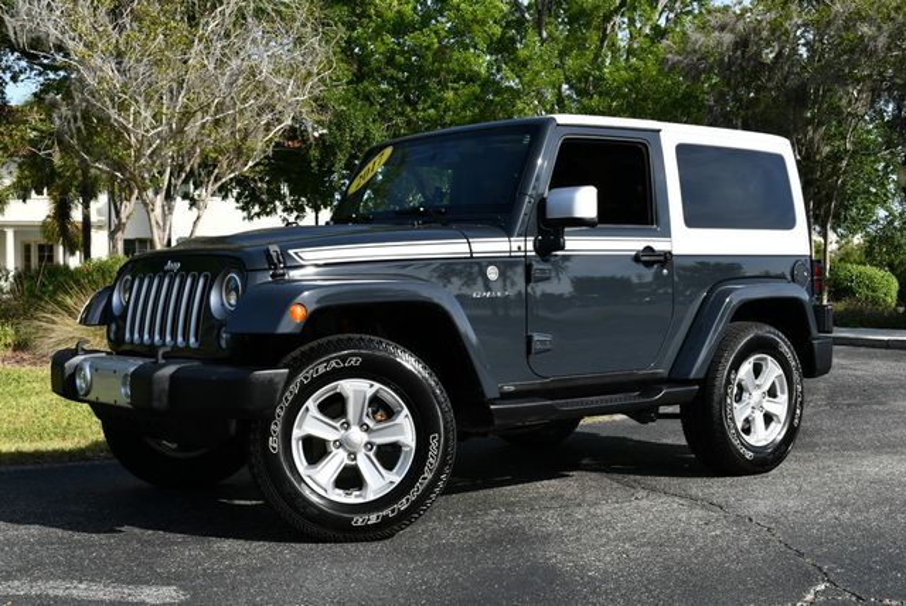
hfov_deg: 41.1
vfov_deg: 28.1
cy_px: 303
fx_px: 1209
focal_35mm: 48
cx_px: 453
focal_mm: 24
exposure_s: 1/250
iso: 110
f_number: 8
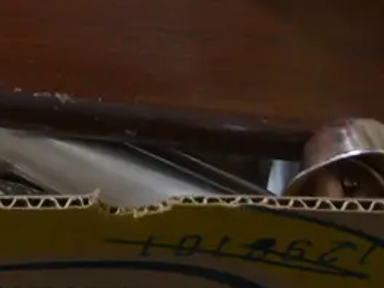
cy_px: -204
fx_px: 1477
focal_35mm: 133
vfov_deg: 10.6
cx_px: -119
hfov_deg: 14.2
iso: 800
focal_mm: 17
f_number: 4
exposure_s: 1/60
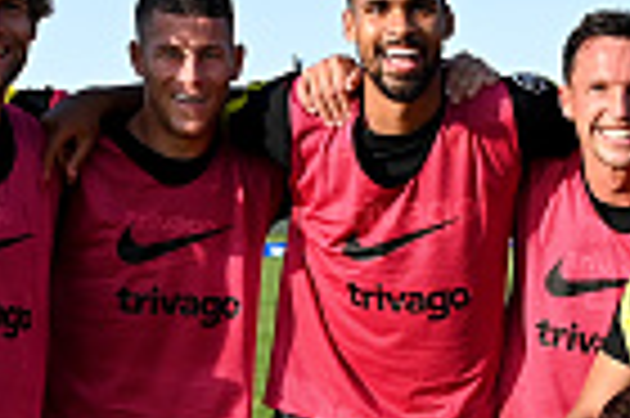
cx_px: 608
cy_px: 544
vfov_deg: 10.9
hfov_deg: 16.4
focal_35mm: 123
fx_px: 2150
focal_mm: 29
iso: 320
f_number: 5.6
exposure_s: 1/1600
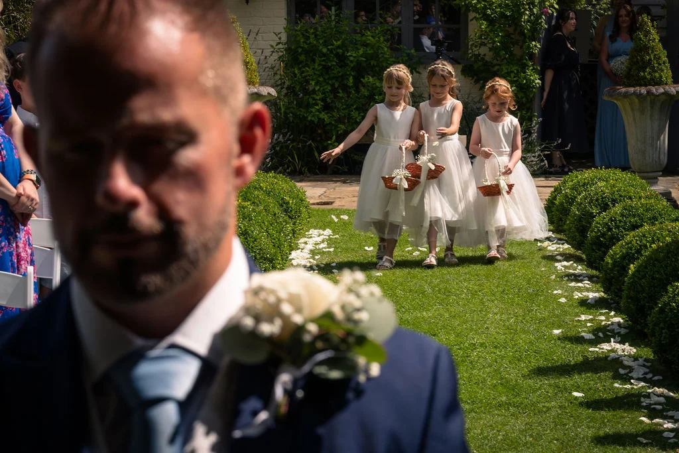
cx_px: 410
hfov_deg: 17.8
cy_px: 230
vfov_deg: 12.0
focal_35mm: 115
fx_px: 2160
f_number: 10
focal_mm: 75
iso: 125
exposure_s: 1/200
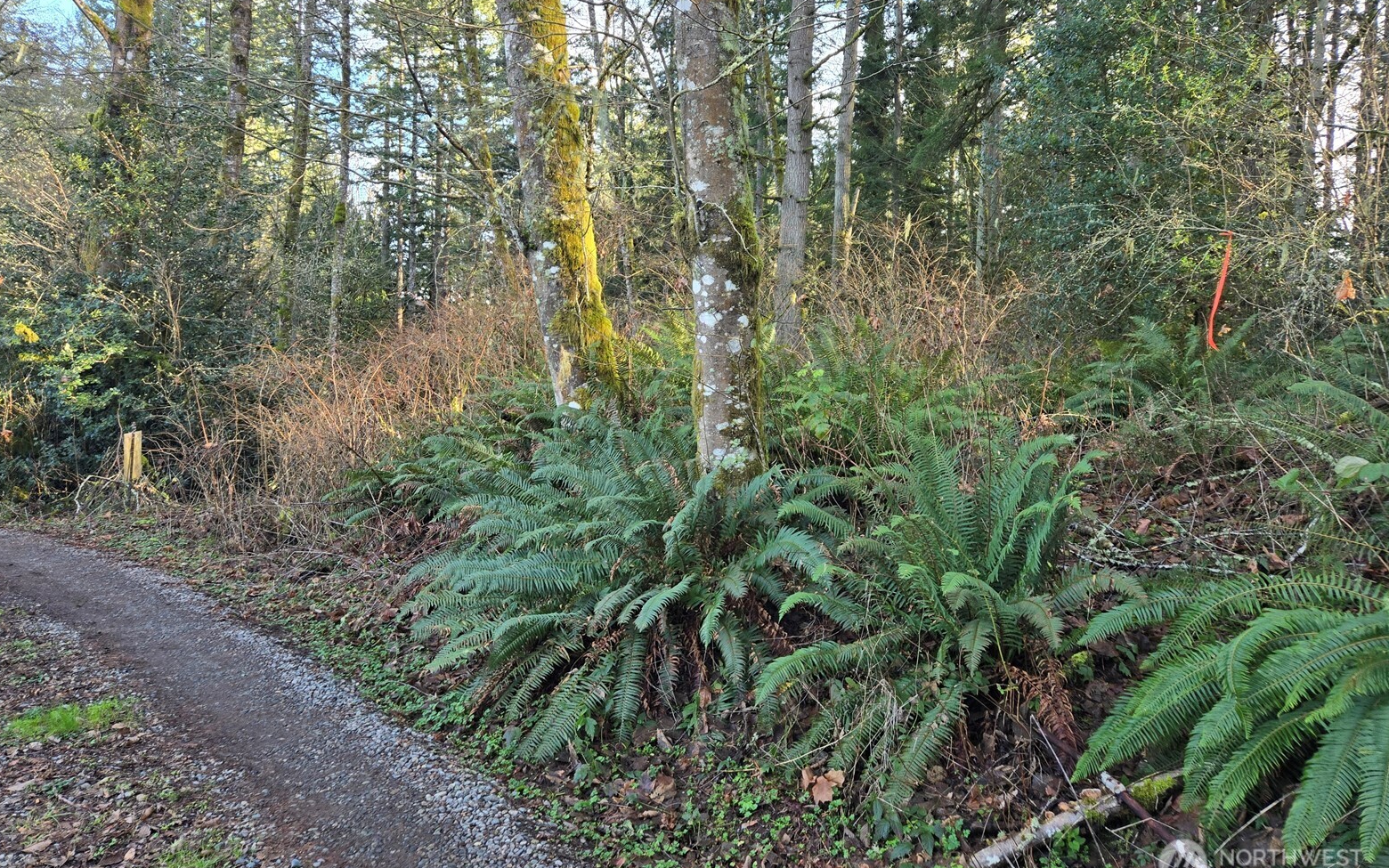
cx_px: 678
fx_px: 946
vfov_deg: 49.1
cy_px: 365
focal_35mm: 25
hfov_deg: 72.5
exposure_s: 1/180
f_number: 1.8
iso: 64
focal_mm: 5.4
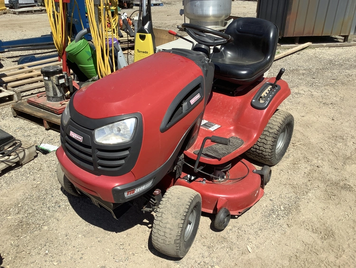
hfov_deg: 58.3
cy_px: 134
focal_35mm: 31
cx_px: 178
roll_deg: -0.3
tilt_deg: -26.4
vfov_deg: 45.5
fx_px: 319
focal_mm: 3.3
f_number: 2.4
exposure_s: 1/1199
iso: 25
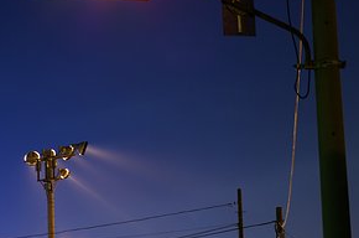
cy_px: 154
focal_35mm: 146
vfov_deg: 9.4
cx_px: 275
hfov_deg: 14.0
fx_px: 1452
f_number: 8
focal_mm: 55
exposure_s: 6
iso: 200
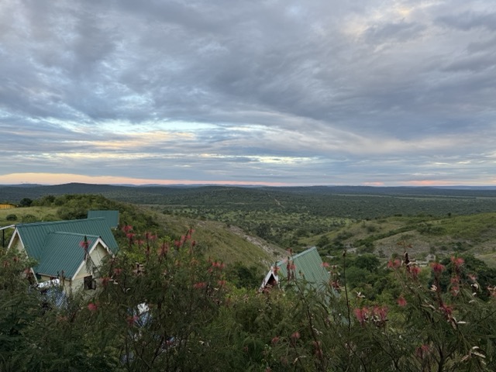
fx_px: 344
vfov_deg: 56.8
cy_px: 186
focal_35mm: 24
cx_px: 248
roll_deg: -0.5
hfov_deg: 71.6
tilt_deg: -0.6
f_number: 1.78
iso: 64
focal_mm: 6.76
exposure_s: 1/161
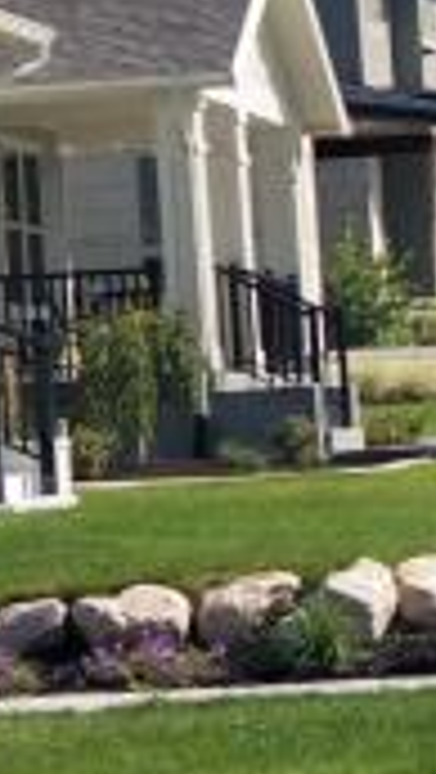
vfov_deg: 10.2
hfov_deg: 5.7
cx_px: 661
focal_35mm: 211
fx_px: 4328
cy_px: 202
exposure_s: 1/896
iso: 25
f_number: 2.4
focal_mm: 6
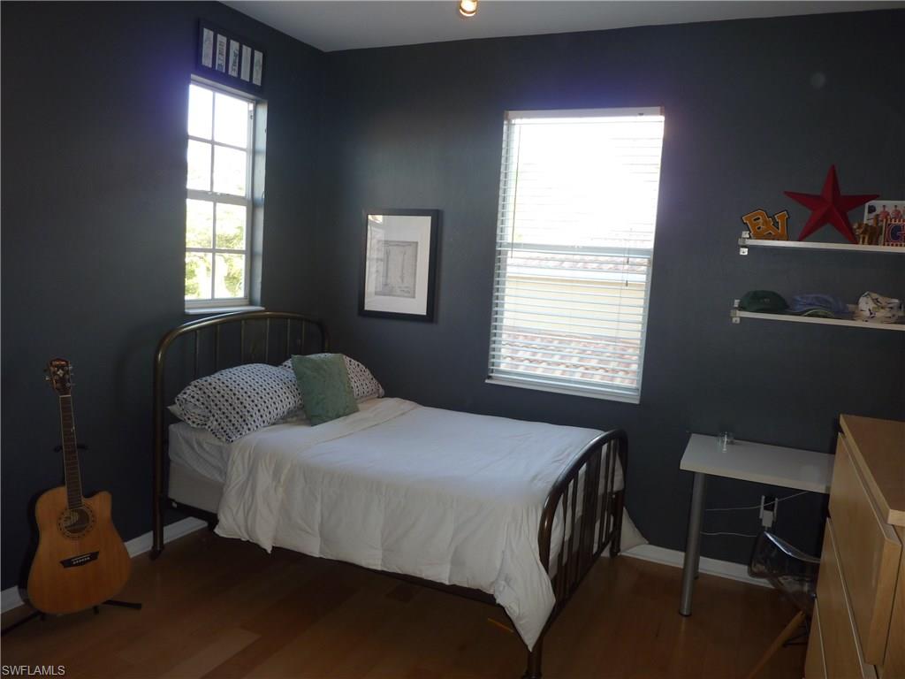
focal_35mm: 25
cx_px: 452
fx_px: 654
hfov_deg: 69.4
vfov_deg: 54.9
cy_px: 340
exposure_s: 1/30
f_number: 3.3
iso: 80
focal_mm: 4.1
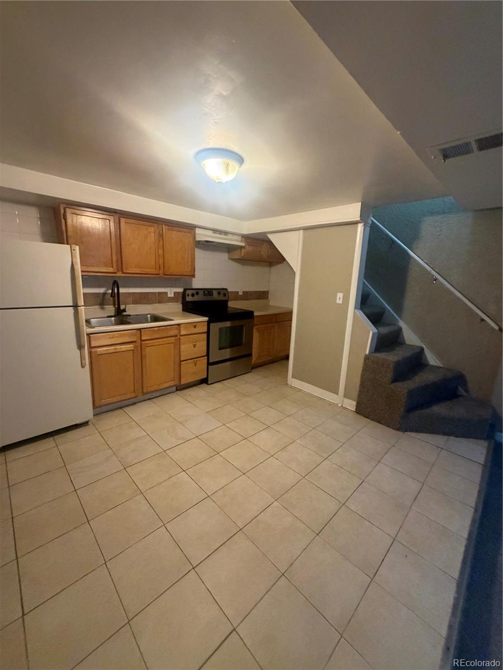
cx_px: 252
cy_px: 335
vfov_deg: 102.1
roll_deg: -3.8
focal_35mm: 14
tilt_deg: -11.7
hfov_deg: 85.7
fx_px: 271
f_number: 2.2
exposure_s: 1/60
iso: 500
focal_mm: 2.22
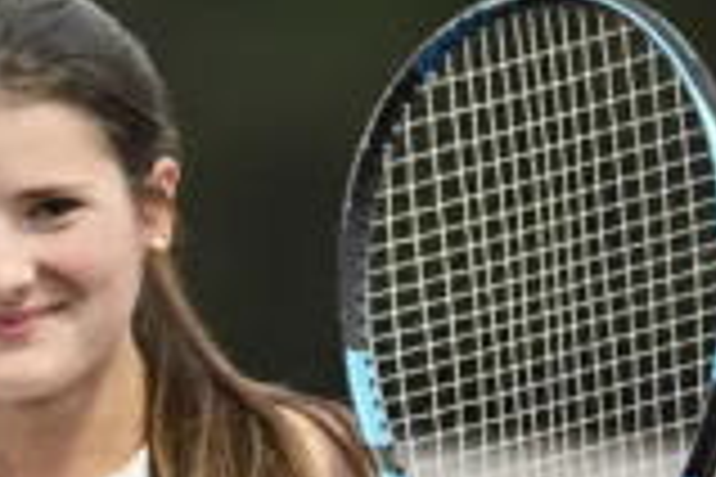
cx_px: -189
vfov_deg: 1.6
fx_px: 16904
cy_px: 333
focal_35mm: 850
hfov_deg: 2.4
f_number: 2.8
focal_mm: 300
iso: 2000
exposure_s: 1/1000
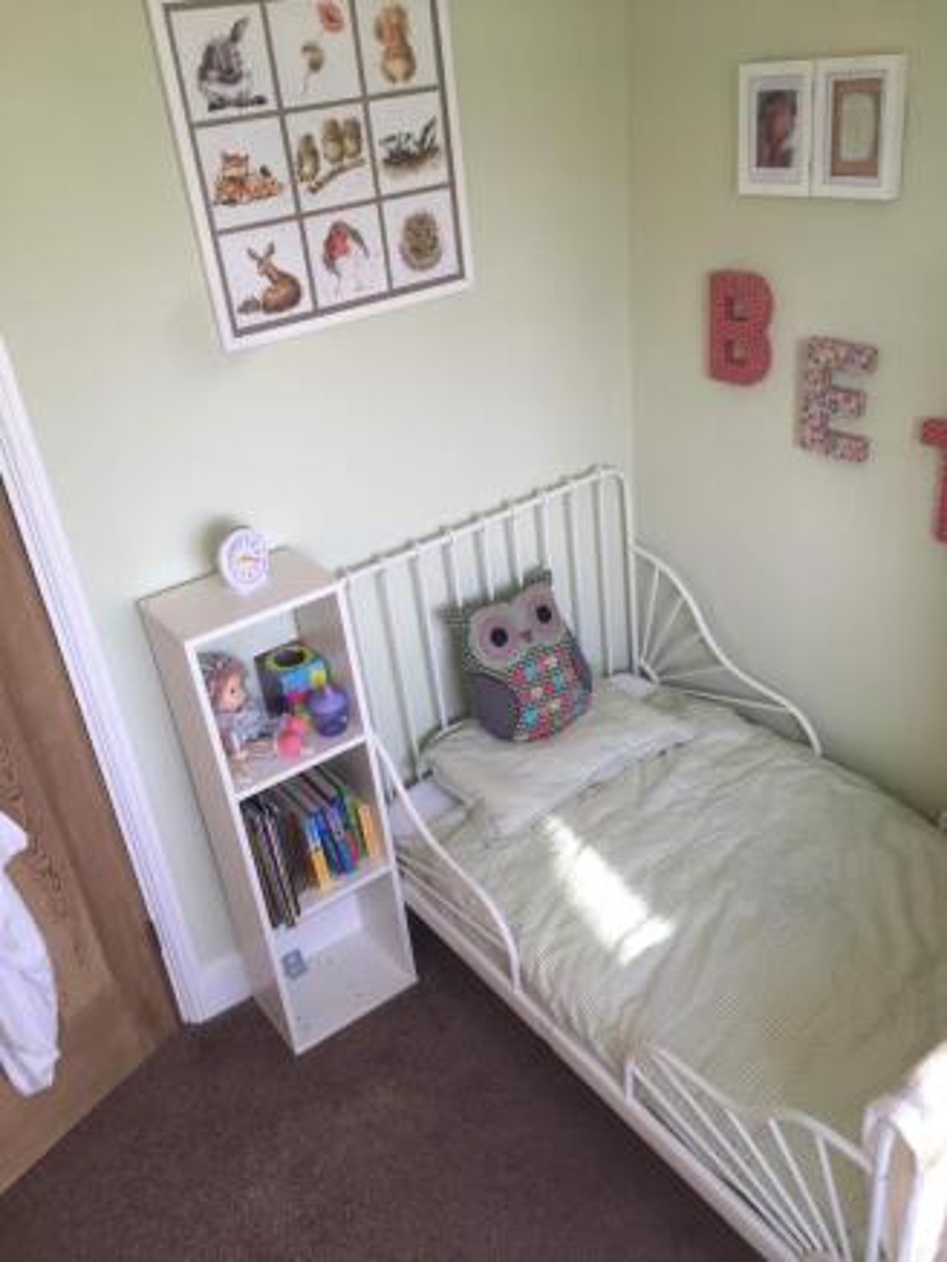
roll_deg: +6.7
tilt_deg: -32.4
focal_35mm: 29
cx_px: 474
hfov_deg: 48.2
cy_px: 631
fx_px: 1057
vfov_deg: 61.6
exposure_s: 1/100
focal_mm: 4.15
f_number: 2.2
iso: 40
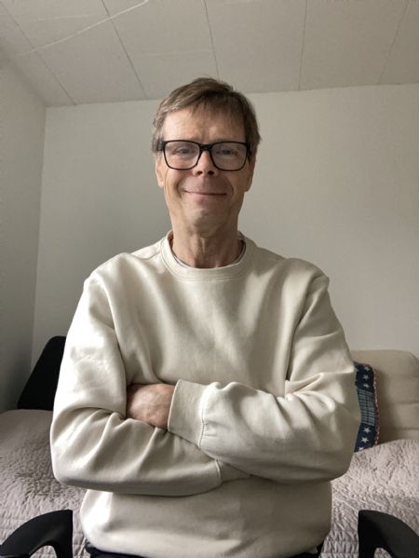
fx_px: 516
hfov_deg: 44.2
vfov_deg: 56.8
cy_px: 279
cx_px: 210
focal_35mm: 32
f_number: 2.2
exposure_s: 1/60
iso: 200
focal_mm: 2.87
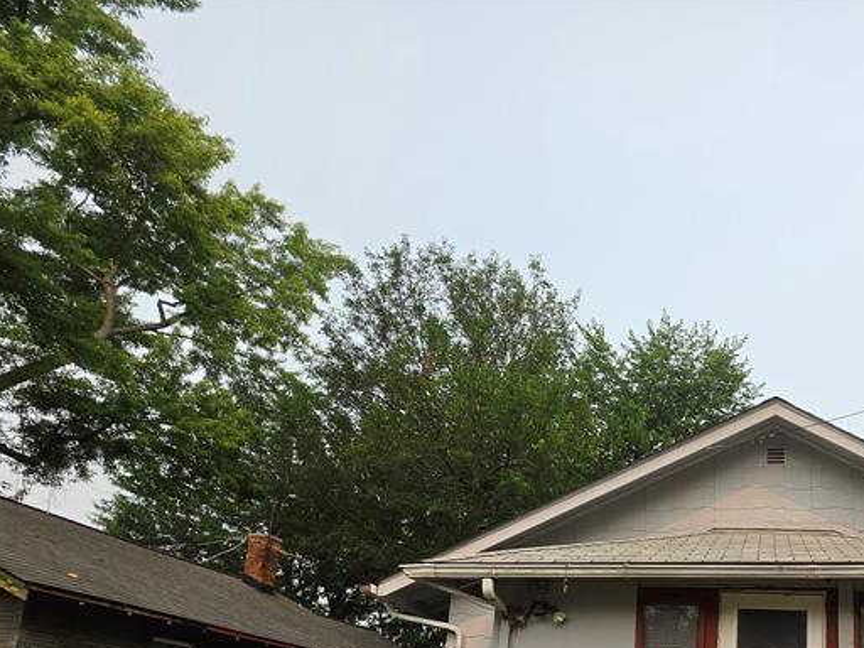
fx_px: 649
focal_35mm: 26
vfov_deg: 45.2
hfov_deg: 58.2
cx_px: 768
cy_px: 643
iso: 32
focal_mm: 2.2
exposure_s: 1/1402
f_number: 1.9
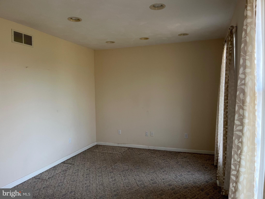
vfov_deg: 53.1
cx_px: 132
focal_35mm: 26
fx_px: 199
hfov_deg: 67.3
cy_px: 100
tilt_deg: -4.2
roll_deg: +1.2
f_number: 1.6
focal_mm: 5.1
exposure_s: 1/107
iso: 125
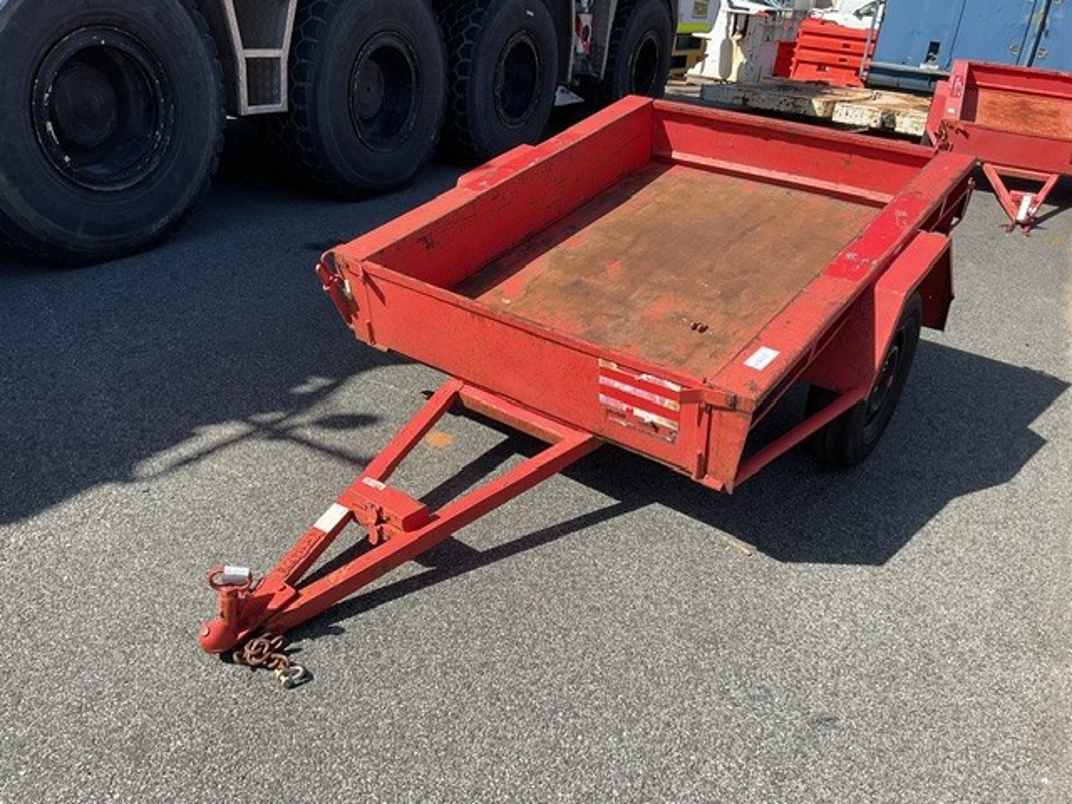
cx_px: 536
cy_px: 402
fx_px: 898
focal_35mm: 29
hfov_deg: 61.7
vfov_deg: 48.2
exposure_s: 1/1121
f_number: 1.8
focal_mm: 3
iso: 16
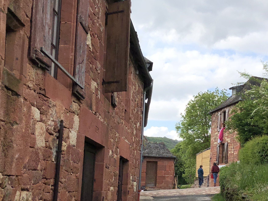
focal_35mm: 64
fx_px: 496
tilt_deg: +6.1
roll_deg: -1.7
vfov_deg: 22.7
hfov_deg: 29.9
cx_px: 192
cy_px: 155
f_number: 1.8
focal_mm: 4
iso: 20
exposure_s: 1/2525
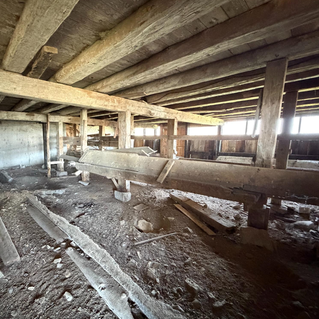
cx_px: 123
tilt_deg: -4.9
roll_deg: +0.5
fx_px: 177
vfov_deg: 84.0
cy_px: 162
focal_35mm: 17
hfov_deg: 82.7
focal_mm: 2.22
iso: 1250
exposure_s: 1/56
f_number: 2.2
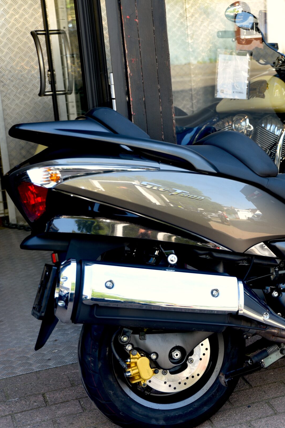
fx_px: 867
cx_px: 324
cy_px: 202
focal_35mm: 73
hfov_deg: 17.9
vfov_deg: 27.7
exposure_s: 1/60
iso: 100
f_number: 4
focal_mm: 46
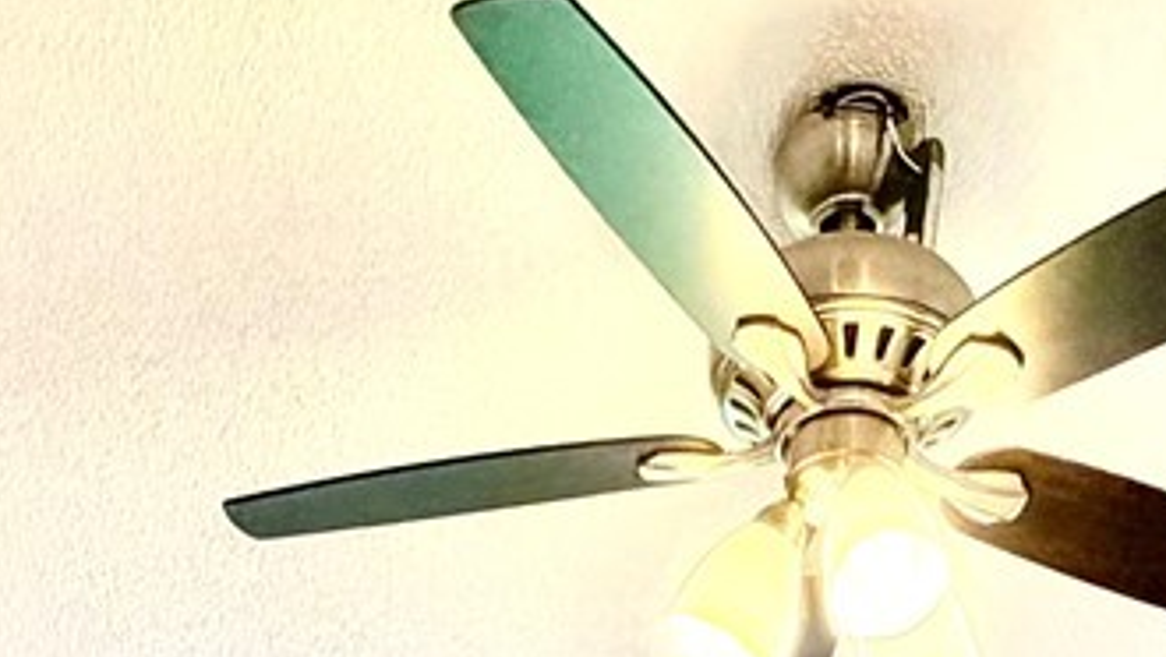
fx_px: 2289
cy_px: 2049
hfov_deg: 28.5
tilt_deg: -4.0
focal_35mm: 74
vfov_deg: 10.5
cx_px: 710
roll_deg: +0.6
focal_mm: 2.22
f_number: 2.2
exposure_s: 1/60
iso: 250
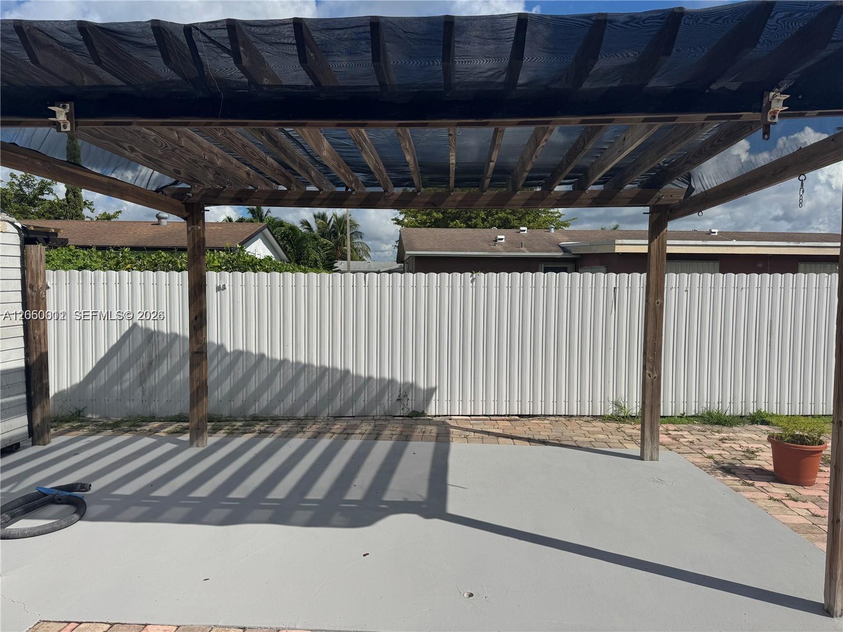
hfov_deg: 71.6
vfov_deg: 56.8
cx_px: 422
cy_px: 316
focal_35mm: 24
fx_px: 584
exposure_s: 1/10417
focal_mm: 6.76
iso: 80
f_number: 1.78
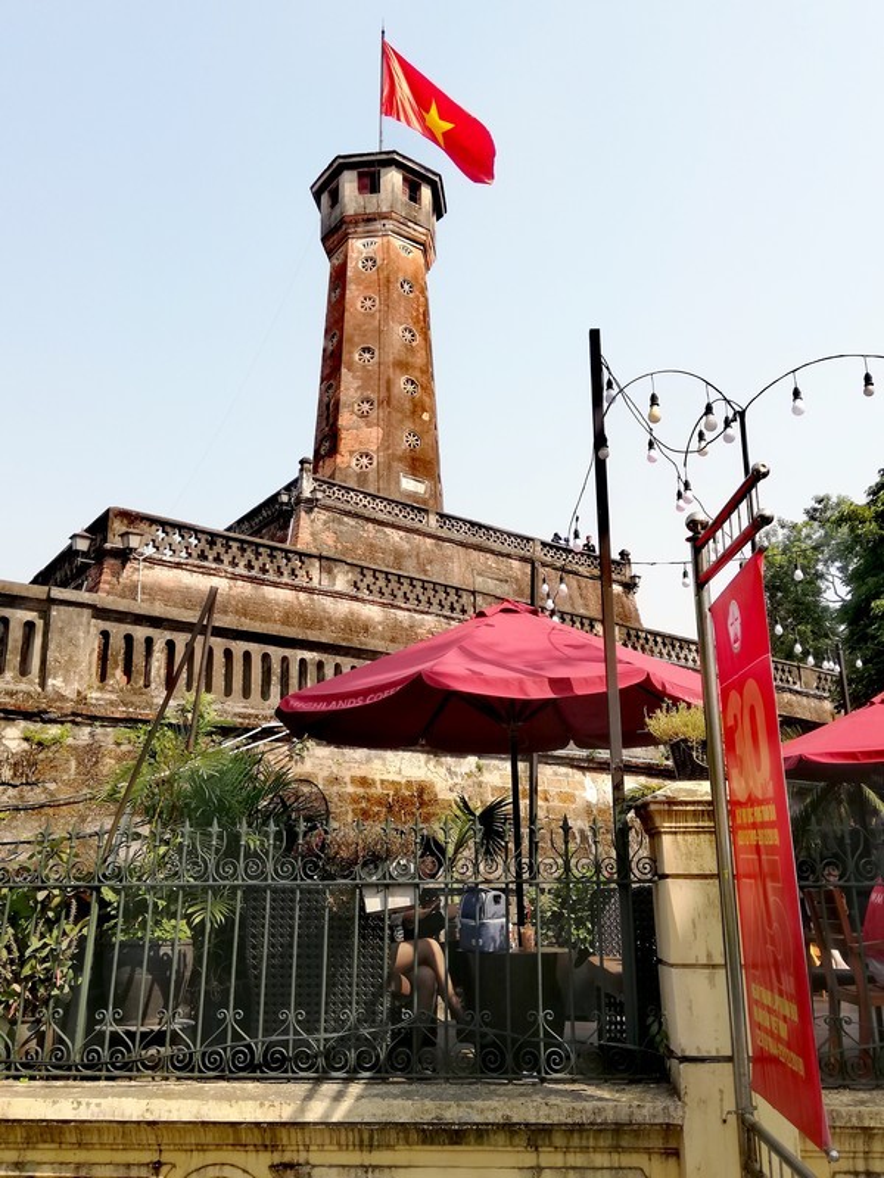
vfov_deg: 61.7
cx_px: 442
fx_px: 987
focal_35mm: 29
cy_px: 589
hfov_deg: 48.2
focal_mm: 3.81
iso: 50
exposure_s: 1/492
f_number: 2.2
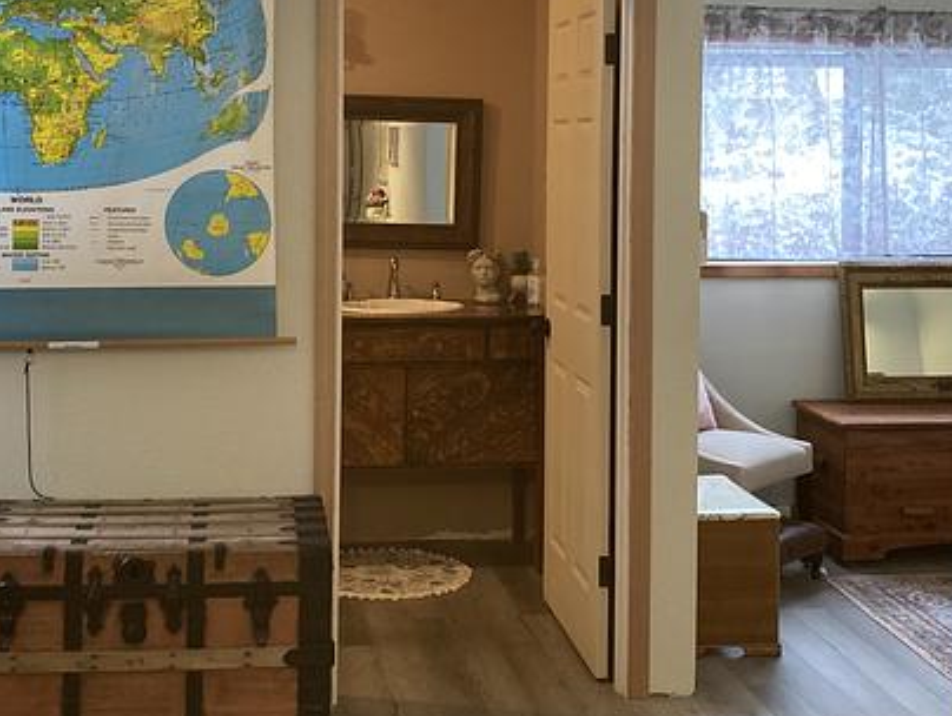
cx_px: 422
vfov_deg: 33.1
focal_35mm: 43
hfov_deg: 43.7
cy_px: 190
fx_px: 1184
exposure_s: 1/60
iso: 125
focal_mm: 3.99
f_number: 1.8
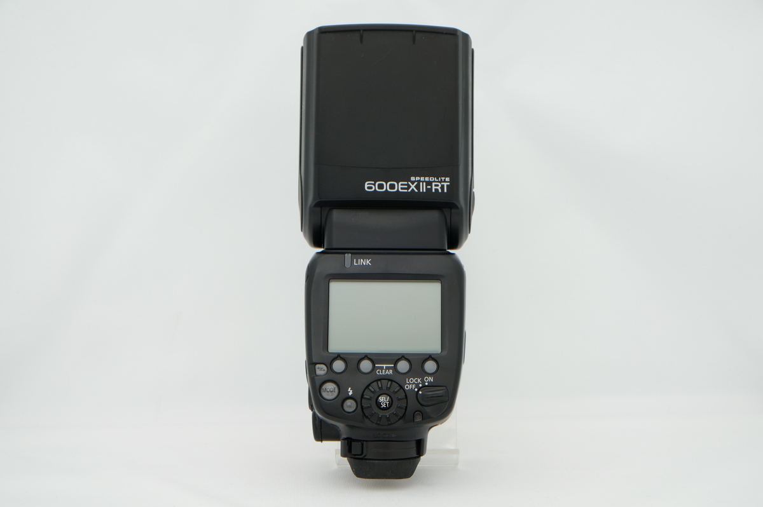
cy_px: 254
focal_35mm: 54
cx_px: 382
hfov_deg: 36.9
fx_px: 1144
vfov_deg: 25.0
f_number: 8
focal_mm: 35.8
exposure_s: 1/125
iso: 200
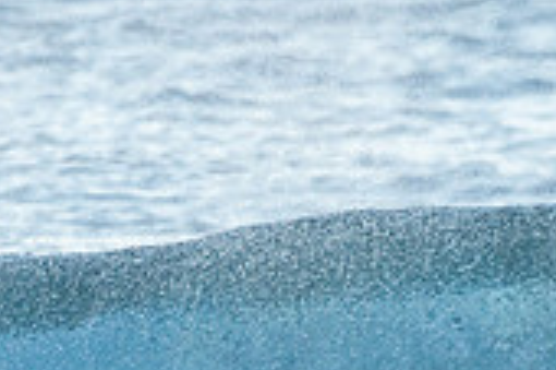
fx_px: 37971
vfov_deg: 0.6
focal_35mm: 2461
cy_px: 496
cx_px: 618
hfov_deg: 0.8
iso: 560
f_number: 5.6
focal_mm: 480
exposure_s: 1/1250
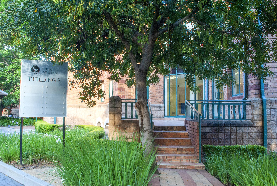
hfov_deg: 57.2
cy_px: 93
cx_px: 138
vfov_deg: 40.1
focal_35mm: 33
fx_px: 254
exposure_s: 1/2.5
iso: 100
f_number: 22
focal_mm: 22
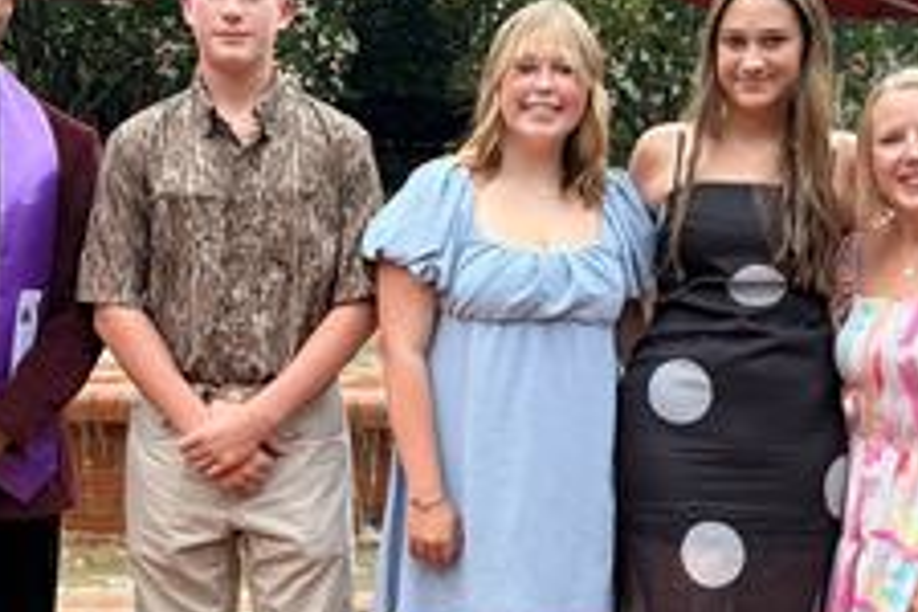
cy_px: 359
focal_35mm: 48
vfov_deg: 28.0
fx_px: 1224
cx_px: 441
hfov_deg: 41.1
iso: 100
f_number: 1.6
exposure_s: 1/121
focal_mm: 5.96
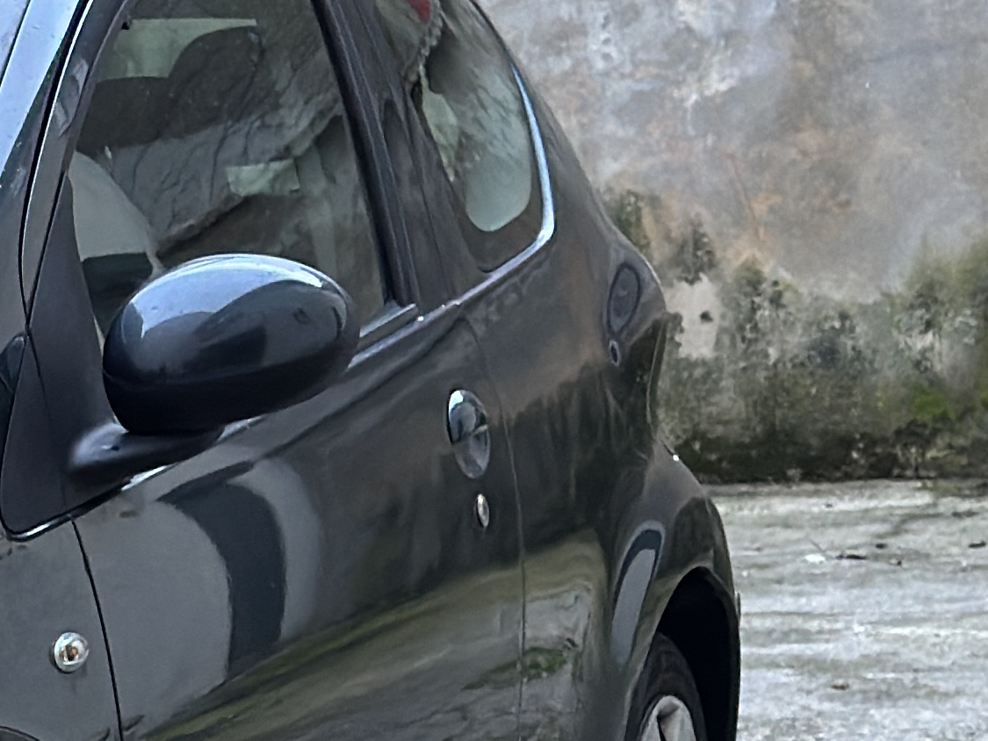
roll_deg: +4.5
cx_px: -426
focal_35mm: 172
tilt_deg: -10.2
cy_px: 1024
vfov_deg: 8.5
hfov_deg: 11.1
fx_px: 4910
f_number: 1.78
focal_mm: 6.86
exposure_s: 1/60
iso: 200
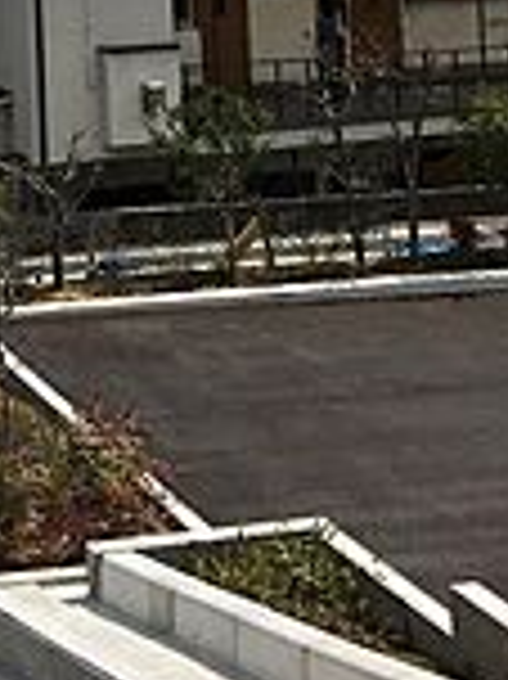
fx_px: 1803
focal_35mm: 92
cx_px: -166
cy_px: -347
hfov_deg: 15.2
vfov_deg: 18.8
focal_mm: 4.15
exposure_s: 1/2849
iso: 25
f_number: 2.2
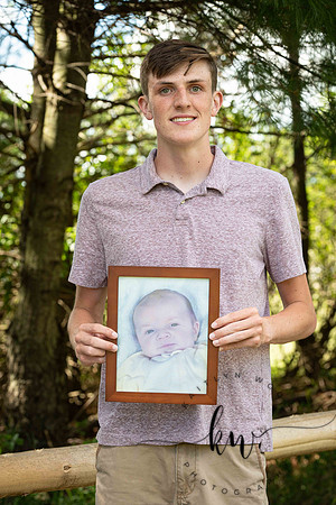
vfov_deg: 20.0
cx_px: 168
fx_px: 1428
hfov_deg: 13.4
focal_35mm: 102
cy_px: 252
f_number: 6.3
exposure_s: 1/200
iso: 400
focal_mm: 102
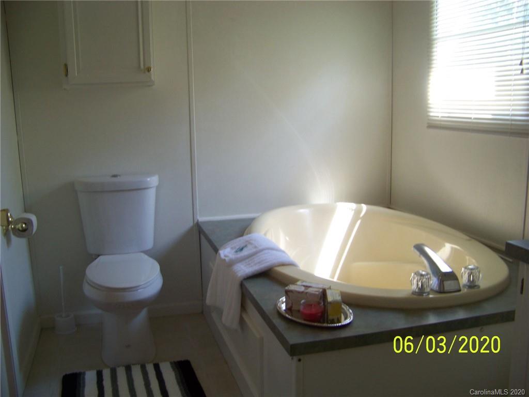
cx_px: 264
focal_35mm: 36
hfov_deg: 51.4
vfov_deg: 39.7
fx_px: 550
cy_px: 198
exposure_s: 1/30
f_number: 2.8
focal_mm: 5.85
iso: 72
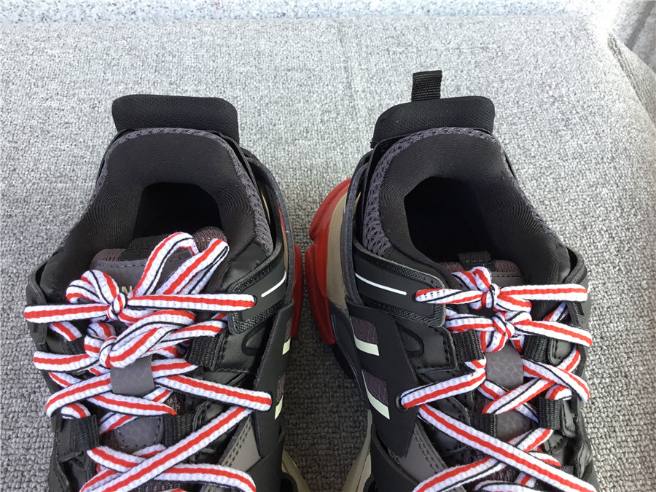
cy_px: 246
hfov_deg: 58.4
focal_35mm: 31
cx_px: 328
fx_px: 587
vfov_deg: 45.4
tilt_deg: -53.9
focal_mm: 3.3
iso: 40
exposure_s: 1/100
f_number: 2.4
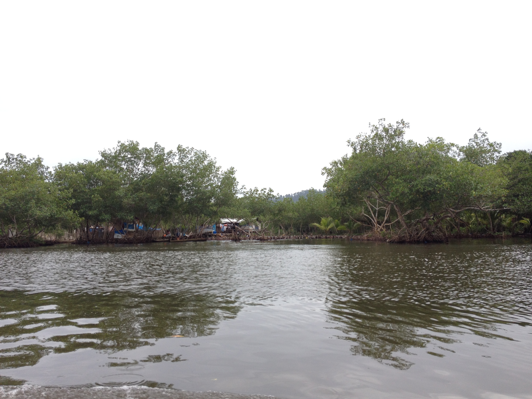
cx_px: 266
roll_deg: +1.0
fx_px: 538
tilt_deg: -1.0
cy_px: 200
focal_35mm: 35
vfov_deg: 40.7
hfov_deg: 52.6
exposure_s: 1/778
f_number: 2.4
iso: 50
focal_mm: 4.28
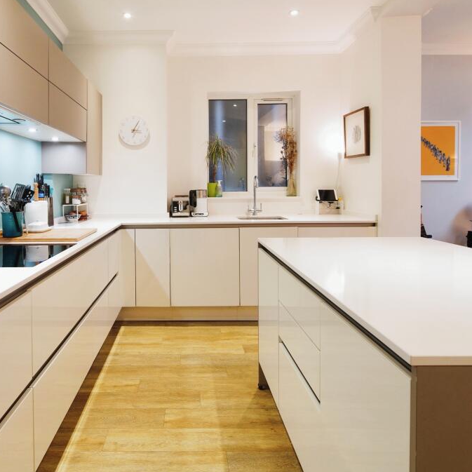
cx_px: 182
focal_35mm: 22
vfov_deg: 69.6
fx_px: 339
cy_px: 235
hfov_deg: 68.7
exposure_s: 1/6
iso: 640
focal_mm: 17
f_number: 11
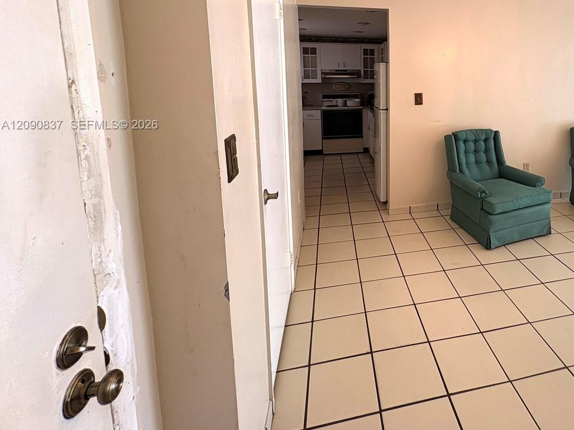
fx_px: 332
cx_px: 408
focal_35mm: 20
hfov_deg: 77.5
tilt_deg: -5.3
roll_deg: +1.9
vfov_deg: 63.3
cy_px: 125
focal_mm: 2.22
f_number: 2.2
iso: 125
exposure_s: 1/60
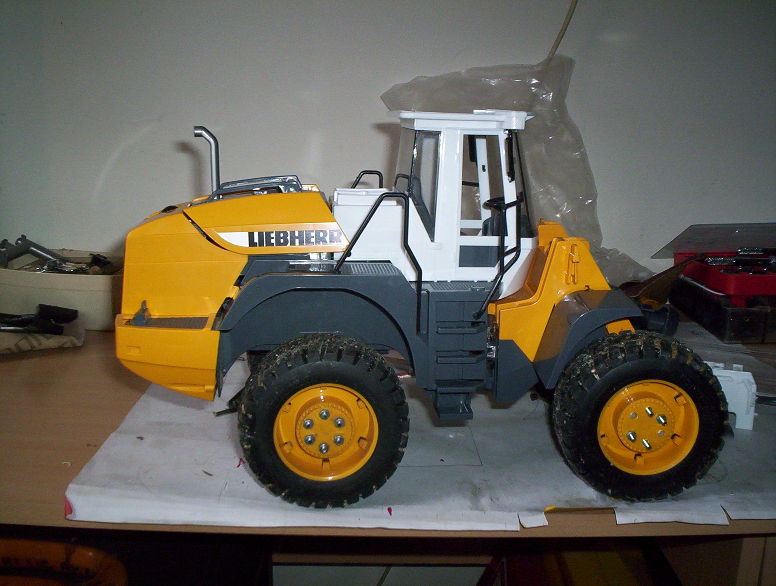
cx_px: 388
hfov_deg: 48.9
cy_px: 293
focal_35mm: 38
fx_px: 854
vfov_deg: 37.9
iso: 140
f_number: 4.5
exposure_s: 1/60
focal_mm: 4.99
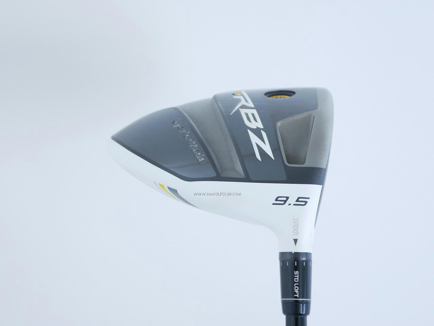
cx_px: 217
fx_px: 627
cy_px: 163
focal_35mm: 50
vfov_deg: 29.1
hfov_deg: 38.2
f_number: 4.5
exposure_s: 1/100
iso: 1600
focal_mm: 25
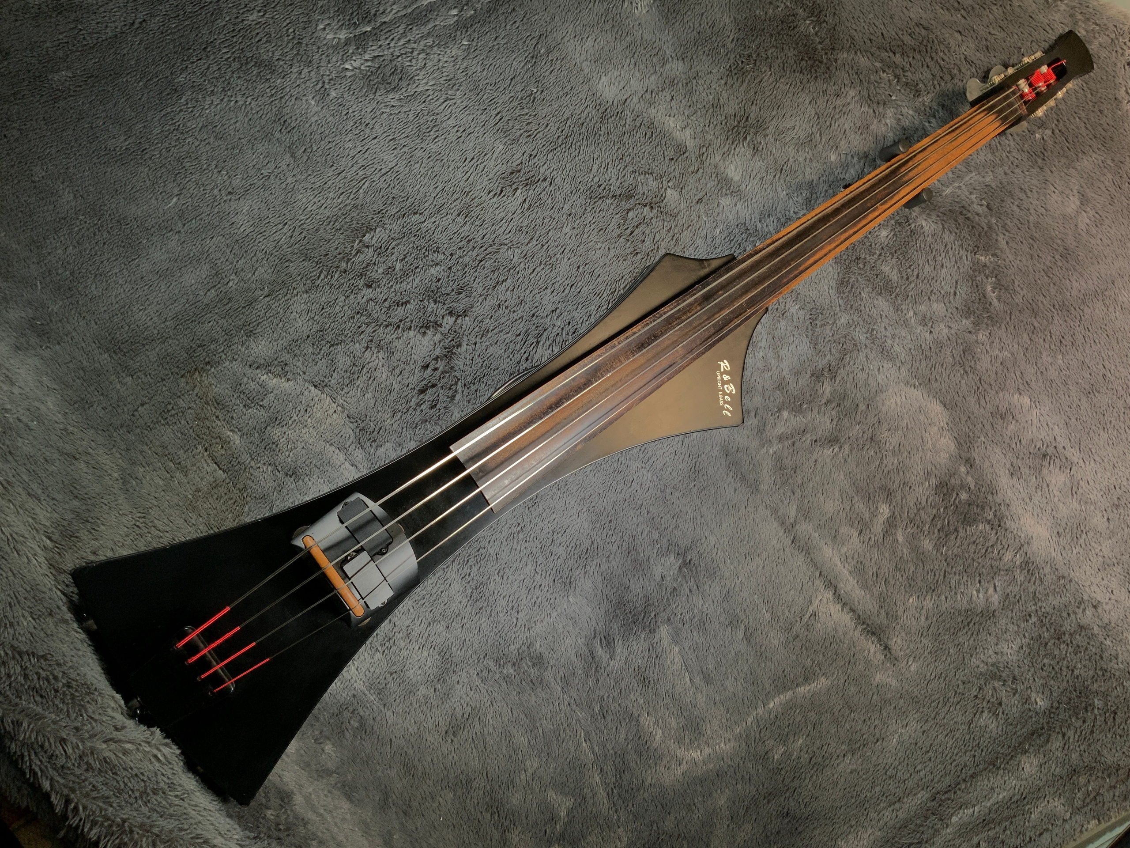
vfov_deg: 48.2
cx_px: 565
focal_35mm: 29
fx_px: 947
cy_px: 424
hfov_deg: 61.7
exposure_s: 1/120
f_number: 1.8
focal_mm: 3
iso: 50
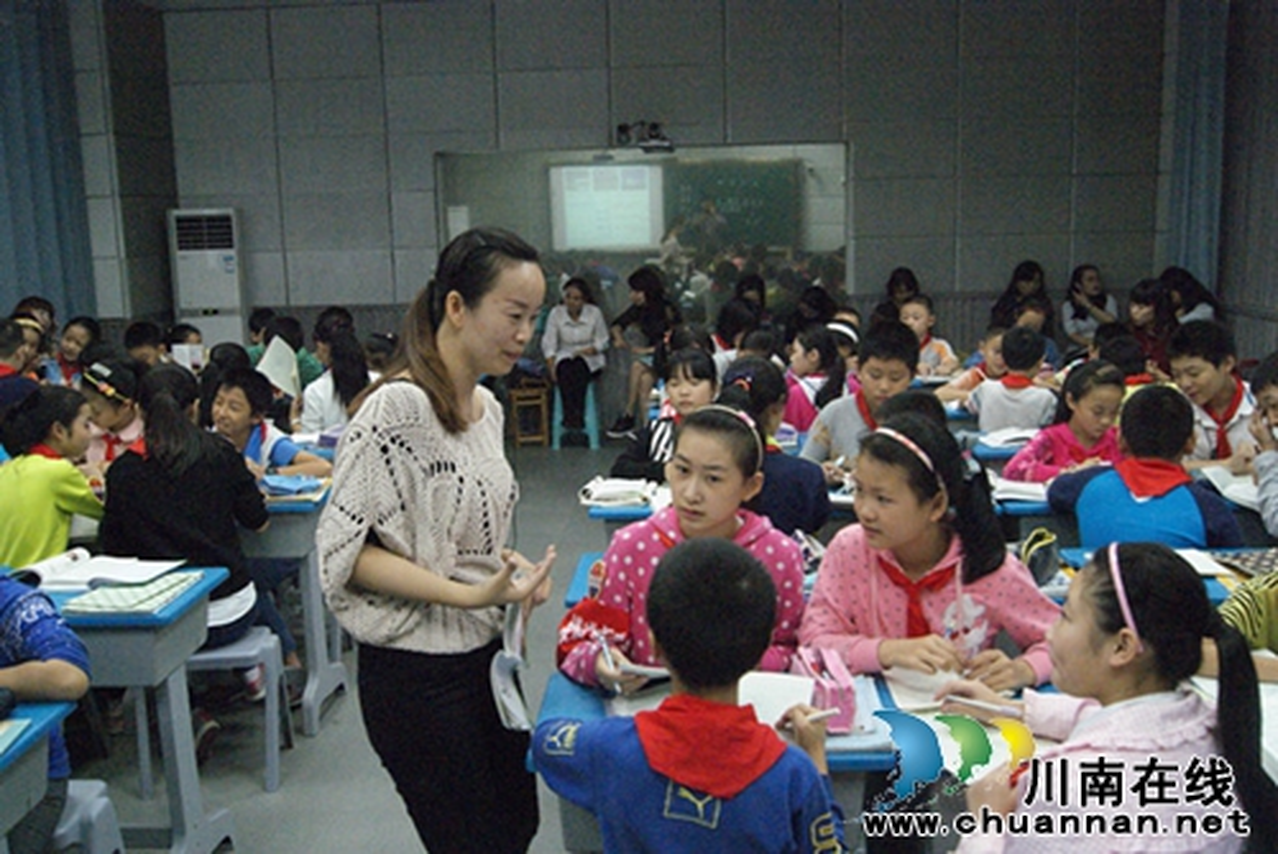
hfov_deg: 57.2
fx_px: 1172
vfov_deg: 40.0
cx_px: 639
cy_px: 427
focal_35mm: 33
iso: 3200
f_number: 6.3
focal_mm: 22
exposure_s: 1/60
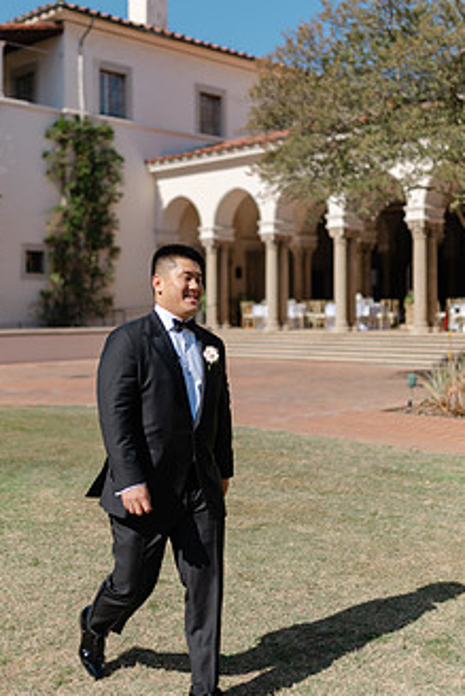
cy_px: 312
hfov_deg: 28.0
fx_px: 929
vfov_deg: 41.0
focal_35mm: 48
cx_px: 185
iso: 64
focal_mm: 35
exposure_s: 1/5000
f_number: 1.4
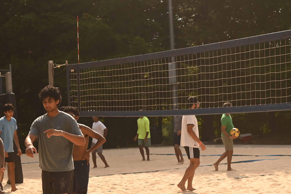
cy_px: 142
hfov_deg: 20.5
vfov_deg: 13.8
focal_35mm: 99
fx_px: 801
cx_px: 207
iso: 560
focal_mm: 50
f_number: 6.3
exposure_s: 1/1600
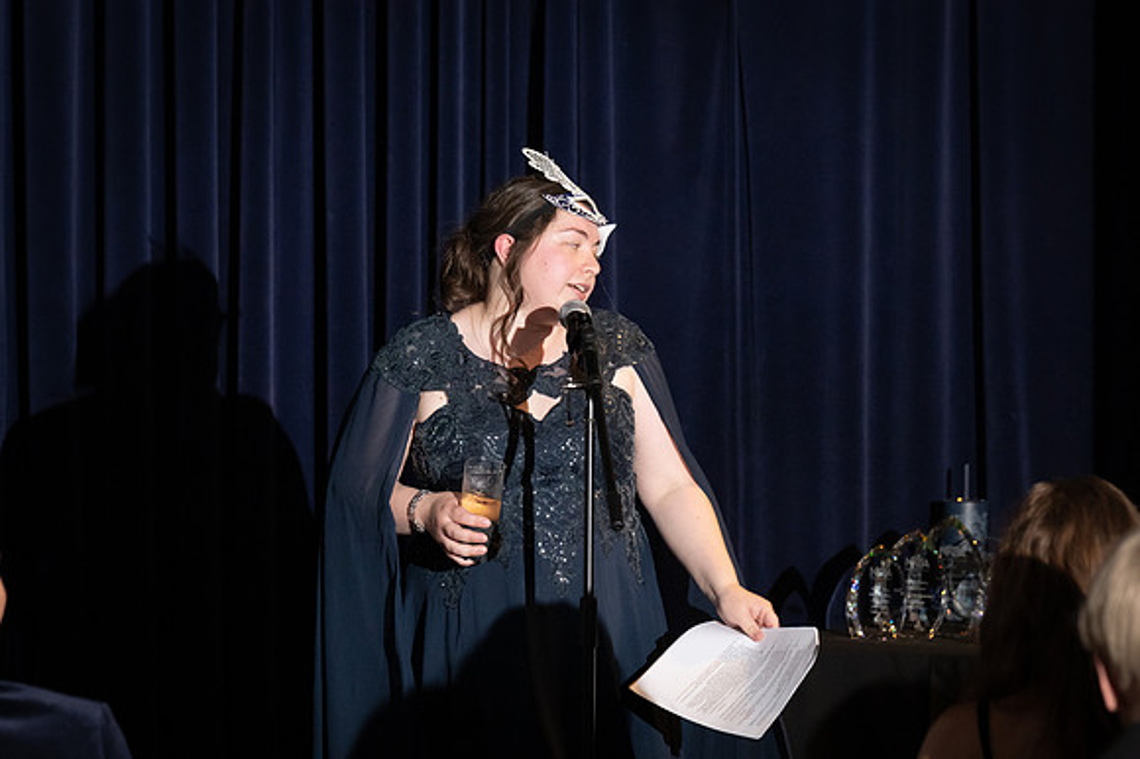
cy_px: 380
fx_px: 7121
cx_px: 570
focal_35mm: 225
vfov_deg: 6.1
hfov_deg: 9.2
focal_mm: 150
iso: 2500
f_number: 5
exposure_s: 1/200
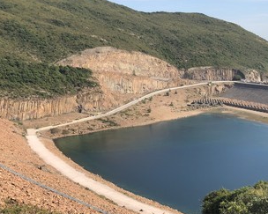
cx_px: 216
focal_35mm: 54
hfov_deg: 33.7
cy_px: 147
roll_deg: +0.9
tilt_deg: -13.8
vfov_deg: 27.9
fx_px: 428
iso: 20
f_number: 1.8
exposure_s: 1/1499
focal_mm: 3.99
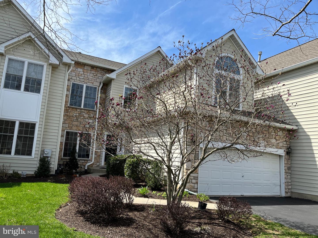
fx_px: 239
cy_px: 119
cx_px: 159
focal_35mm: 26
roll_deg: -3.4
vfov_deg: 53.1
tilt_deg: +8.1
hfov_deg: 67.3
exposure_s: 1/2632
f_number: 1.6
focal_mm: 5.1
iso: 50
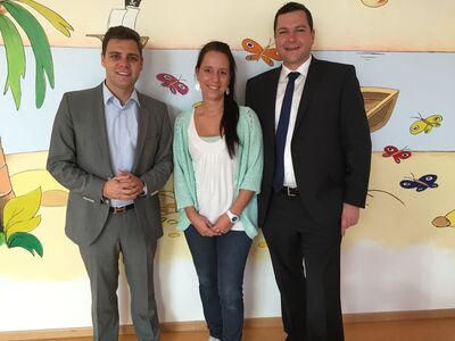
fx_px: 381
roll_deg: -0.8
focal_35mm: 29
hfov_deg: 61.7
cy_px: 170
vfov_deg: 48.2
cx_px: 228
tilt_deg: -13.2
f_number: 2.2
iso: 100
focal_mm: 4.15
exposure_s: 1/30
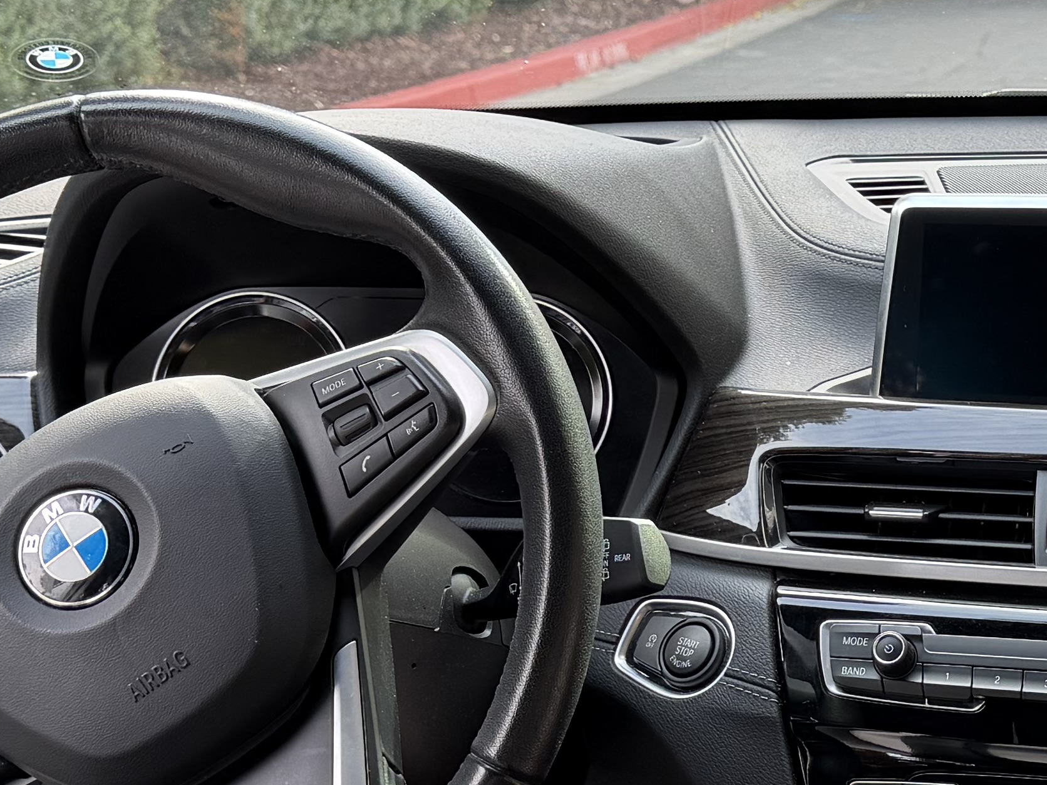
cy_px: 587
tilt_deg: -16.0
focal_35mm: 82
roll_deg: -1.8
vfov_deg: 17.9
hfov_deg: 23.2
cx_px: 957
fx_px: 2480
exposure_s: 1/159
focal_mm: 6.76
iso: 80
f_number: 1.78
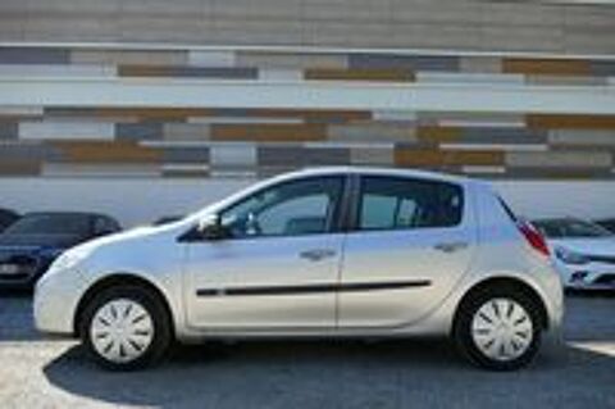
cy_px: 204
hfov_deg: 71.6
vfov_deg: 51.2
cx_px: 308
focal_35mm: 25
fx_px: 427
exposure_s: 1/800
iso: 125
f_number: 2.8
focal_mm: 9.12
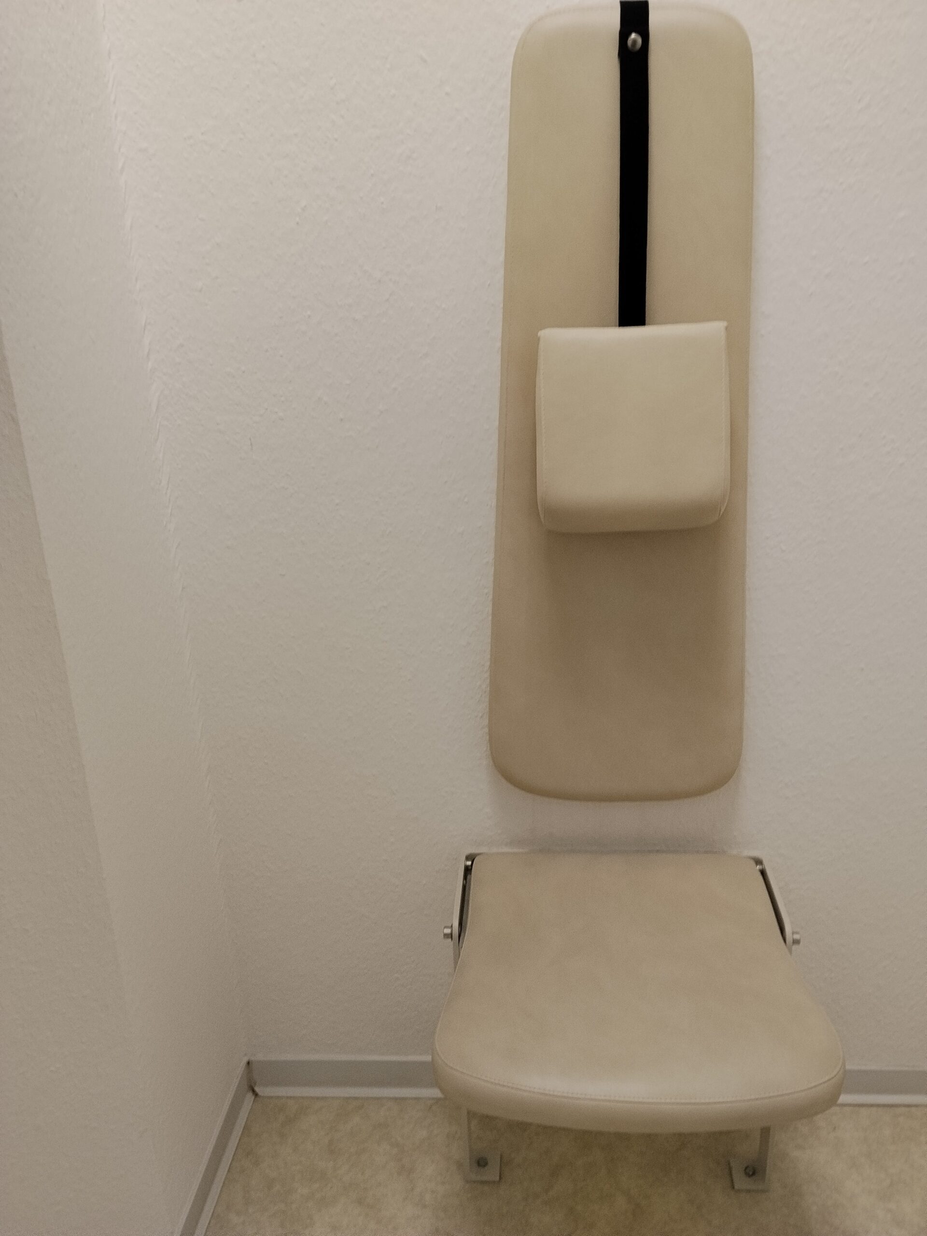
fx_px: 1035
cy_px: 618
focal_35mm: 29
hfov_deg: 48.2
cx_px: 464
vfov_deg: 61.7
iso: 160
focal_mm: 4.22
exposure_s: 1/50
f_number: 1.8
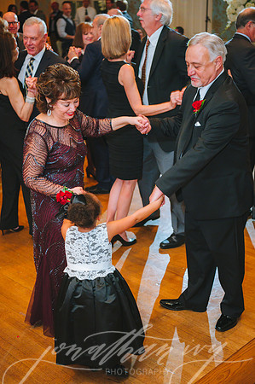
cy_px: 192
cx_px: 128
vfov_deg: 39.6
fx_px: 532
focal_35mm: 50
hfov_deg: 26.9
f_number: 2.8
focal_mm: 50
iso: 1250
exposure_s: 1/100
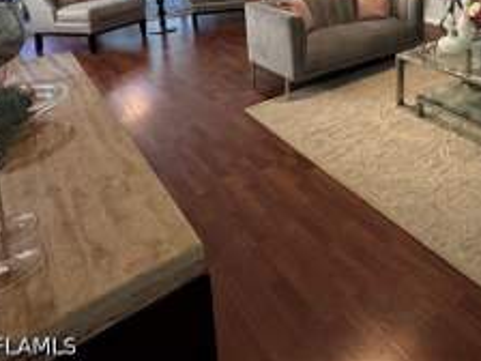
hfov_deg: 50.2
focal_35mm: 30
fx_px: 417
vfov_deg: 39.4
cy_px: -24
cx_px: 466
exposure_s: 1/60
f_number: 2.2
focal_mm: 2.22
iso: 500
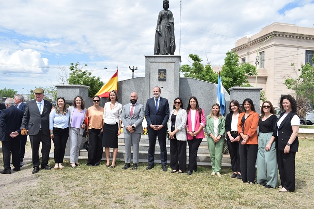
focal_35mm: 30
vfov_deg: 43.6
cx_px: 157
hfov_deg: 61.9
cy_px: 104
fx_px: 262
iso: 100
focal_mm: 20
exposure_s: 1/320
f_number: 9
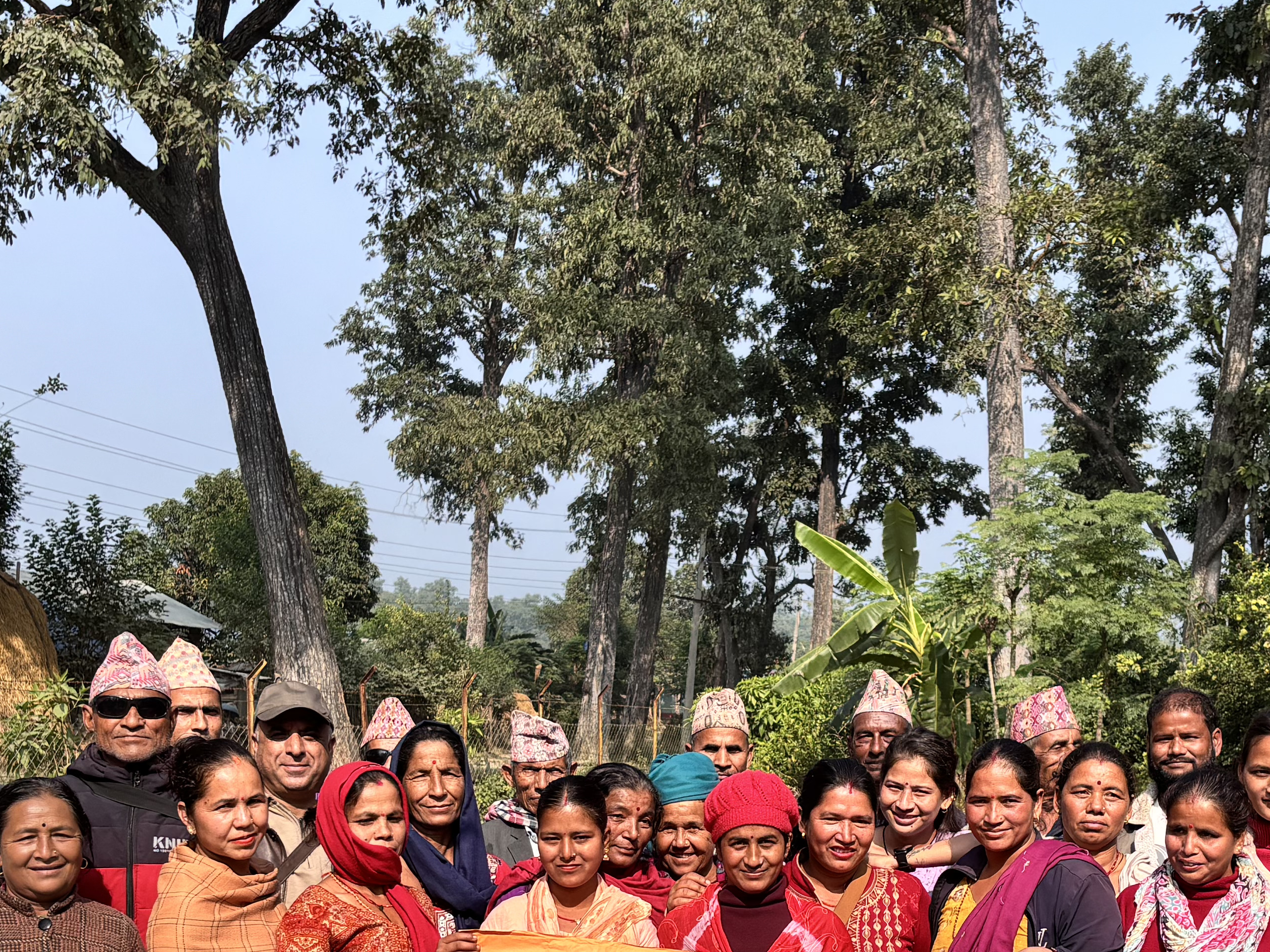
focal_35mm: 58
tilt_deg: -3.6
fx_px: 2128
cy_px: 868
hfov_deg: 33.2
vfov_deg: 24.5
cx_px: 731
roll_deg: -1.8
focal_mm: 5.96
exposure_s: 1/1721
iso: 50
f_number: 1.6
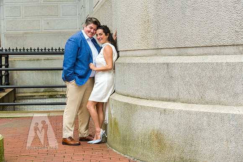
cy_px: 81
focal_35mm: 70
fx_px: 473
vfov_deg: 19.5
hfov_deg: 28.8
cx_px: 122
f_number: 6.3
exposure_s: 1/640
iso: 800
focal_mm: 70
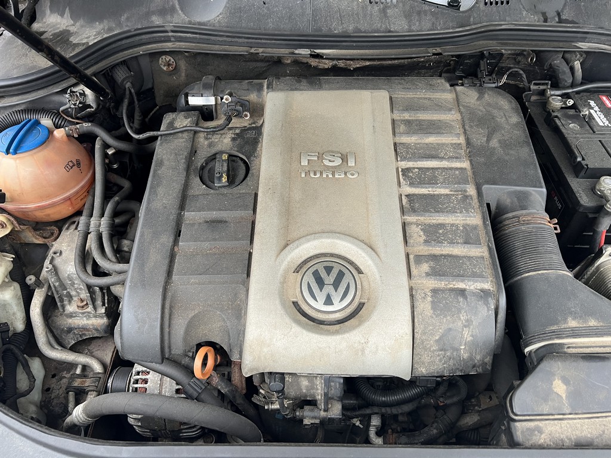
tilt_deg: -44.7
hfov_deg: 67.3
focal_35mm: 26
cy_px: 229
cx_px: 306
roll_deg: -0.3
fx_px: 459
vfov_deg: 53.1
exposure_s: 1/92
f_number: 1.5
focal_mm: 5.7
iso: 125
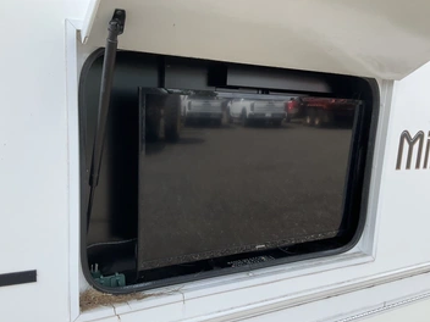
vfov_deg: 42.9
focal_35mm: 33
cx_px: 210
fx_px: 410
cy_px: 182
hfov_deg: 55.3
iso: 25
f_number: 1.8
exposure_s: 1/719
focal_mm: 3
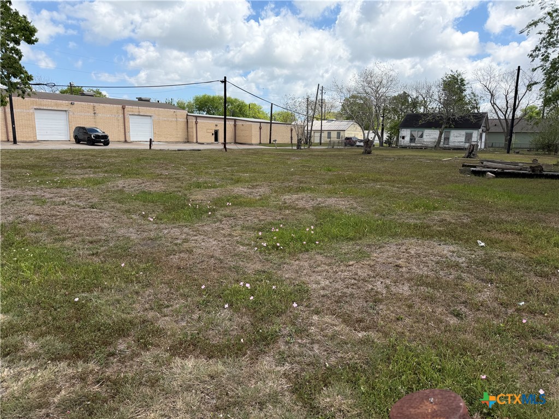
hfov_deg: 71.6
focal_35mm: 24
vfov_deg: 56.8
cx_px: 280
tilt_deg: -10.9
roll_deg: -1.5
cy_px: 210
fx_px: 388
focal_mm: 6.76
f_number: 1.78
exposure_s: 1/5714
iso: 100
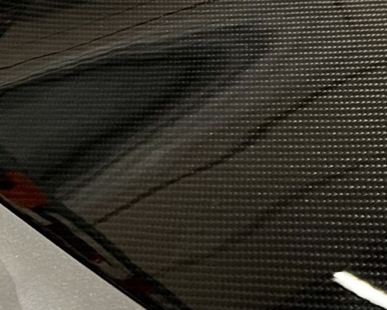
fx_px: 1363
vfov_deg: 12.9
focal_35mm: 119
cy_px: 259
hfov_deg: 14.4
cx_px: 683
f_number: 1.5
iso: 160
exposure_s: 1/60
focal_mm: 5.7
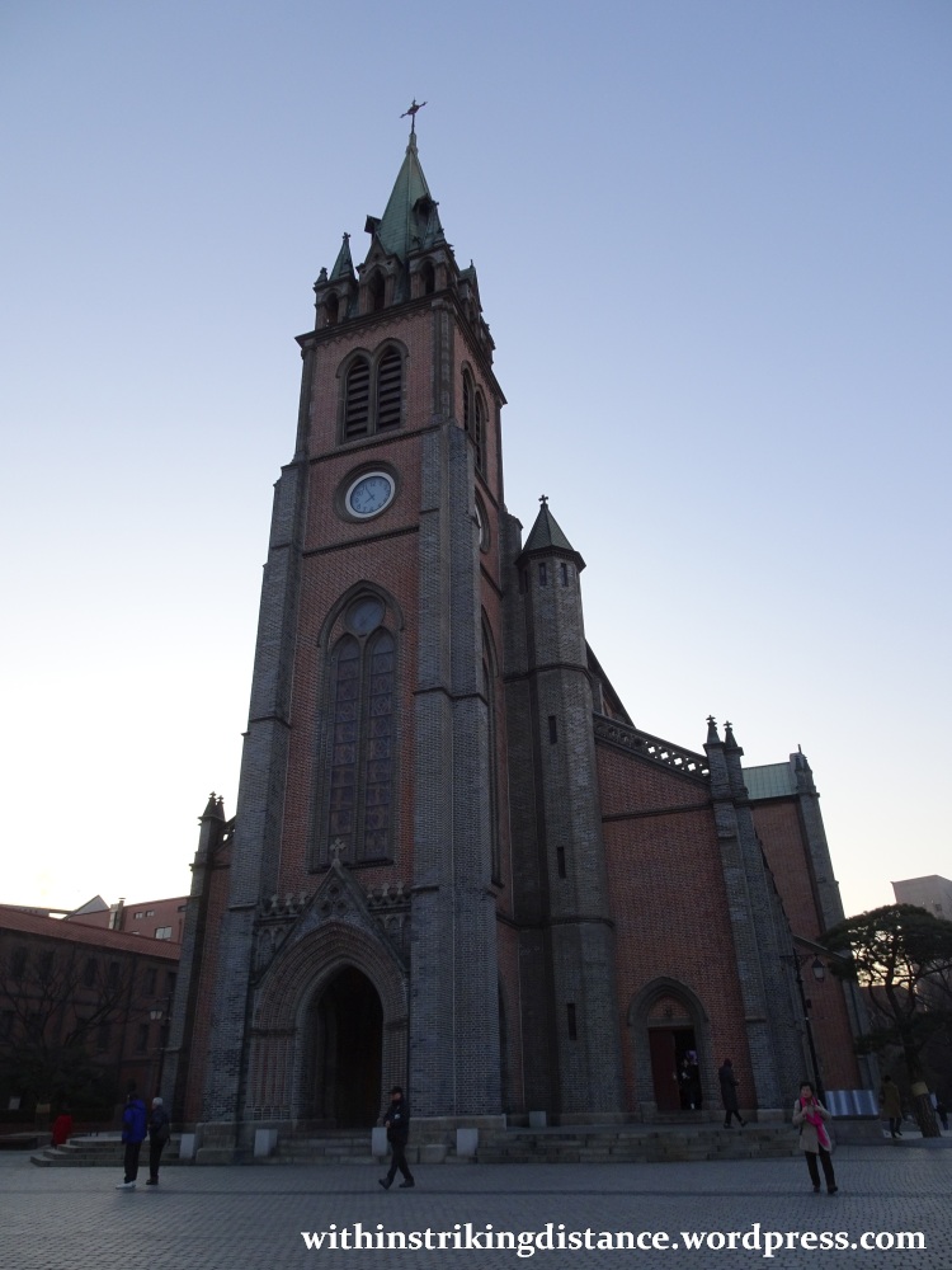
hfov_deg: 56.8
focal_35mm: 24
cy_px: 635
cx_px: 476
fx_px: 880
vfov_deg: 71.6
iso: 80
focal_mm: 4.1
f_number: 3.5
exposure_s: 1/160
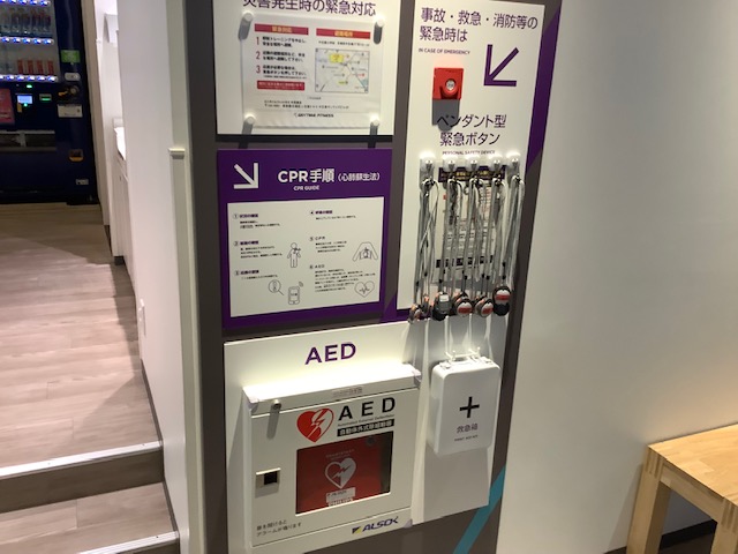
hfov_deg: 58.4
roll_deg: -5.0
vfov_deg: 45.4
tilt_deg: -15.1
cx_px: 369
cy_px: 277
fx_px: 661
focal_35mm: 31
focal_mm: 3.3
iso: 160
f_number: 2.4
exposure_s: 1/60
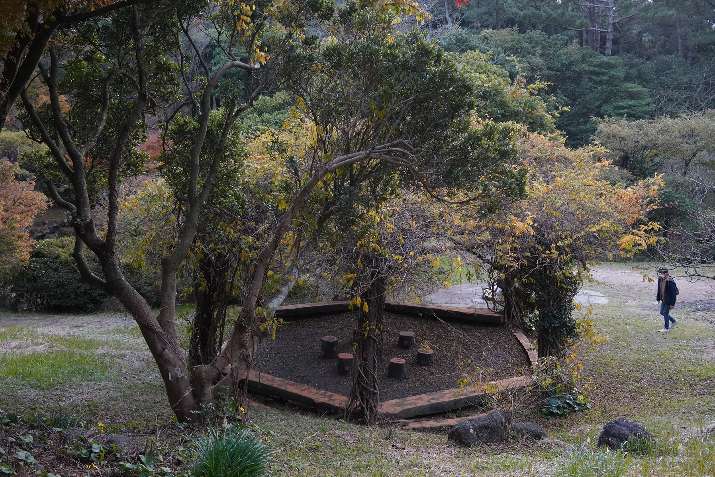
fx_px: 775
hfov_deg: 49.5
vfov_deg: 34.2
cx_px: 360
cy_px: 226
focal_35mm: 39
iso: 3200
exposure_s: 1/100
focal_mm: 35
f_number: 7.1
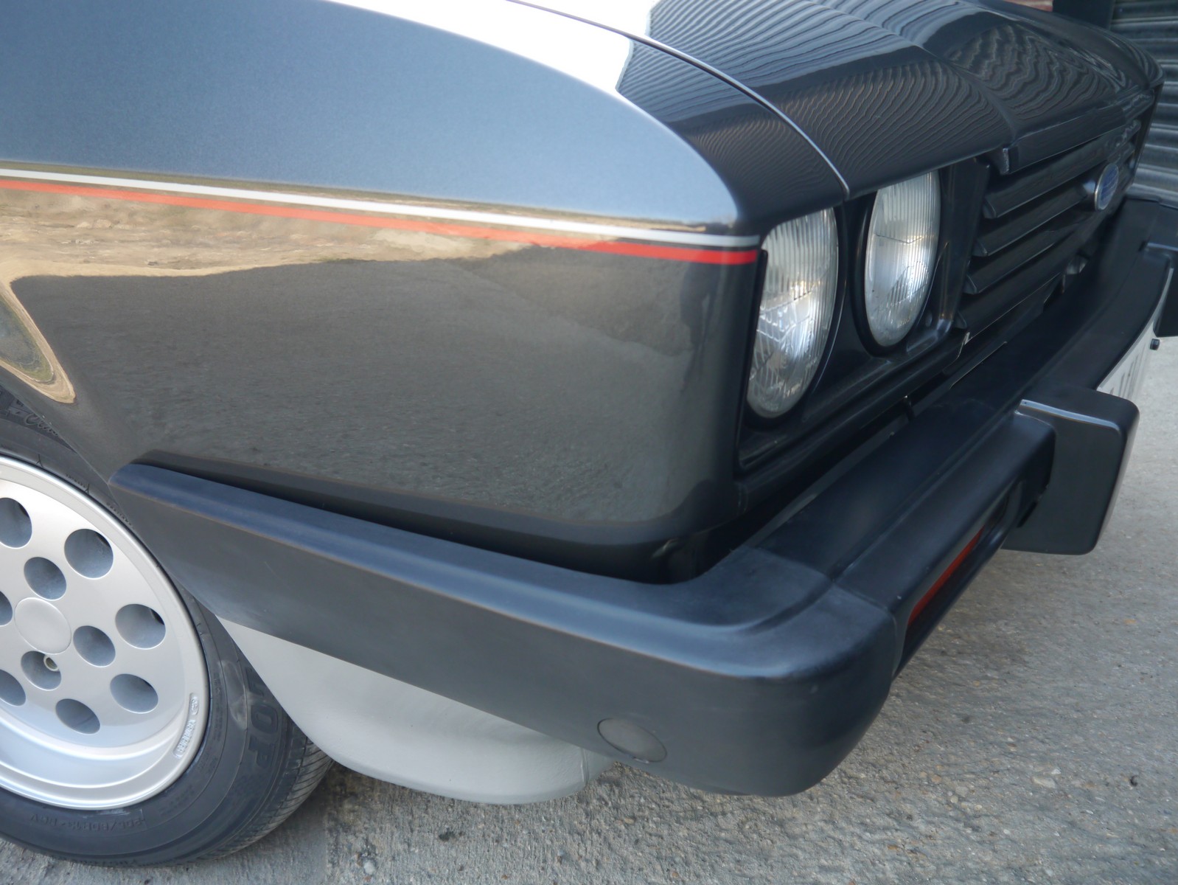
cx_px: 589
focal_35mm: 32
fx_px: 1089
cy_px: 442
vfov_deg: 44.2
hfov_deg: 56.8
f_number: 3.8
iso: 400
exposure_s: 1/60
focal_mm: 16
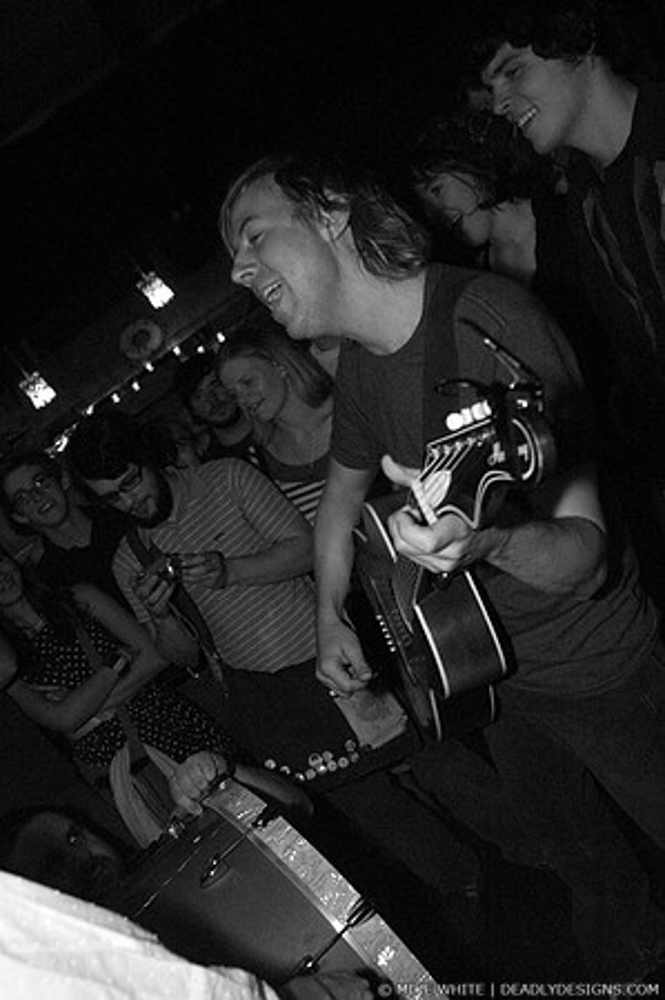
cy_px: 500
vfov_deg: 62.0
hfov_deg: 43.5
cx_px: 332
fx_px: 833
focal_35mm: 30
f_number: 4
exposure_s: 1/13
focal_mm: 20
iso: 800
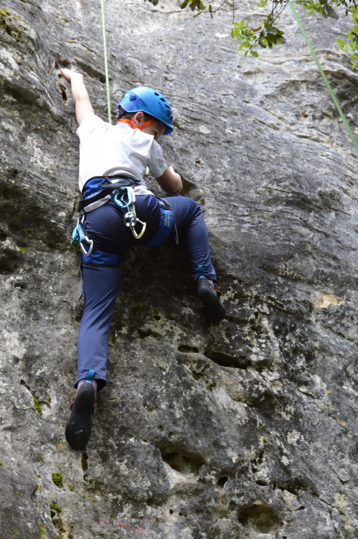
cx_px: 176
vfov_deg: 31.4
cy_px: 245
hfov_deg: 21.2
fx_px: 957
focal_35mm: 64
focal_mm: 38
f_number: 5.6
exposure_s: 1/125
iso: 200
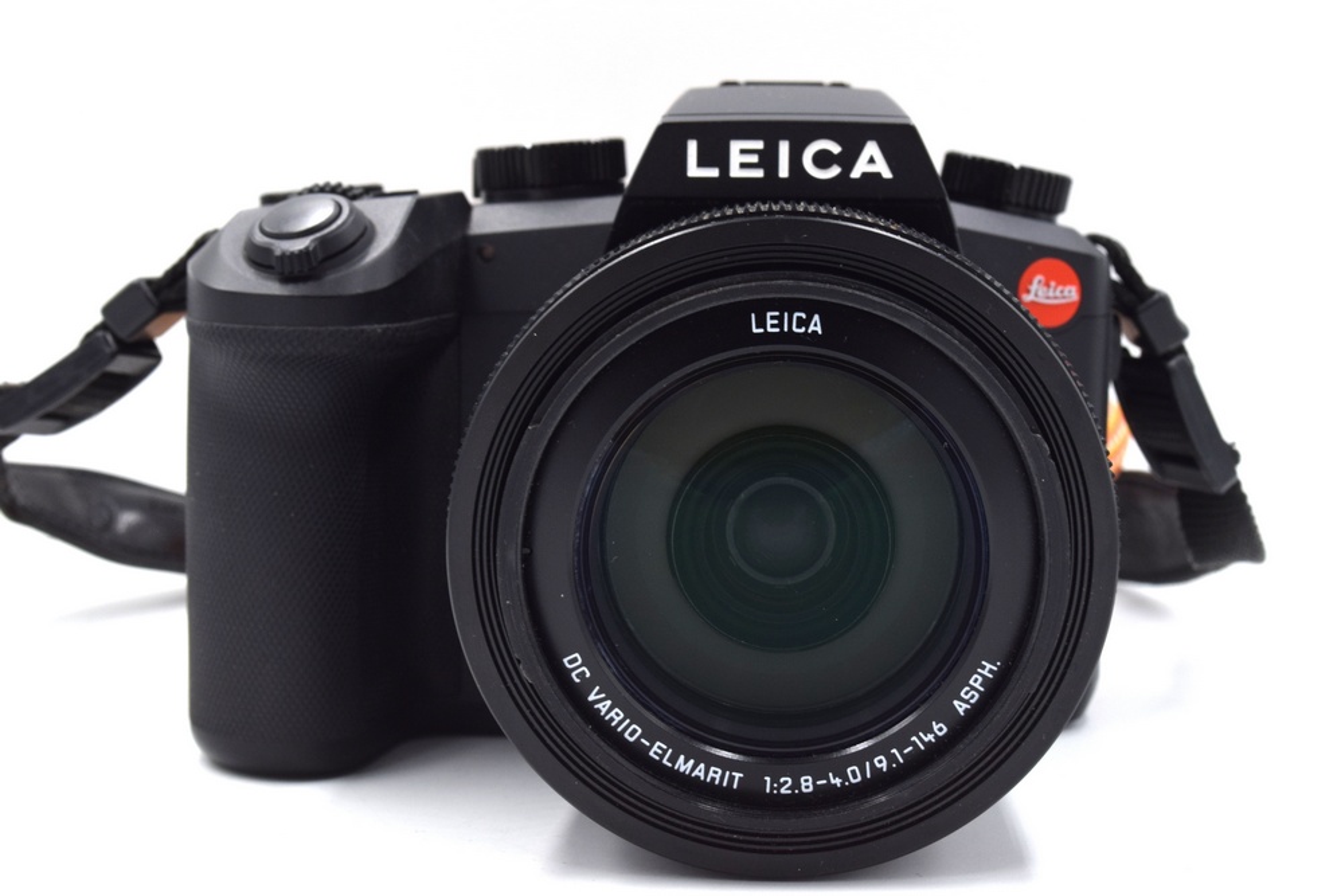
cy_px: 448
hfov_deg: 30.5
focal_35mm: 66
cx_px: 670
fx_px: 2460
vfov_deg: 20.6
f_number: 11
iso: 400
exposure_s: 1/100
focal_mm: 44
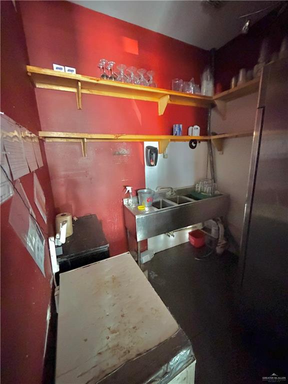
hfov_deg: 85.7
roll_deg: +2.4
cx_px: 144
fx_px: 155
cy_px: 192
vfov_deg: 102.1
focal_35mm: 14
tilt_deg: -14.6
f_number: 2.2
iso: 1600
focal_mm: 2.22
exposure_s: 1/36
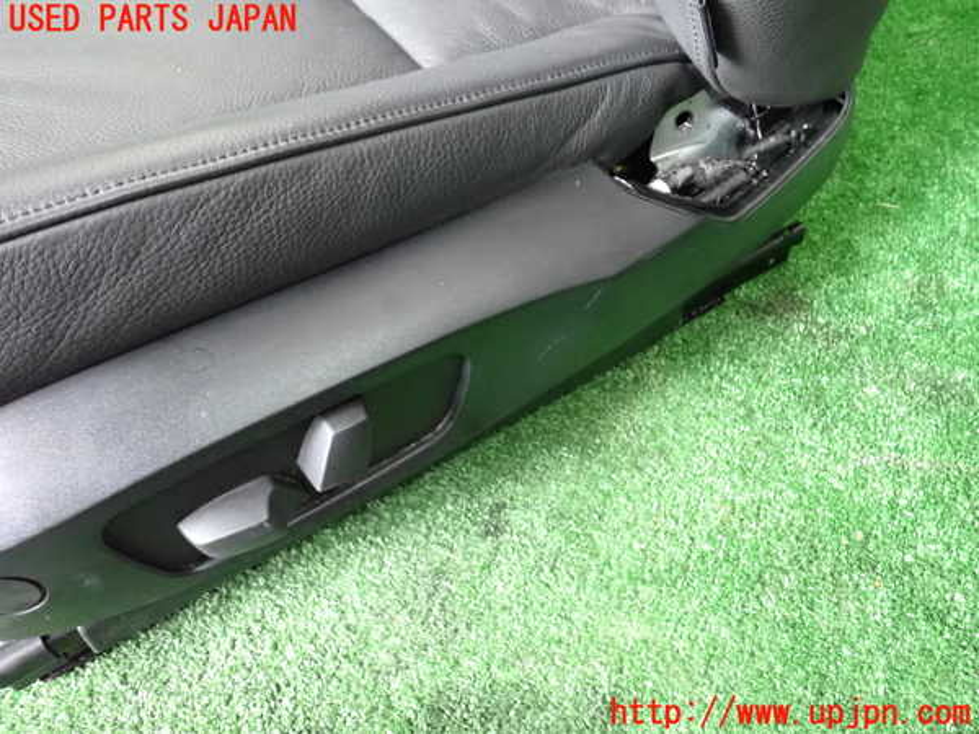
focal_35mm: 30
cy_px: 367
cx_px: 490
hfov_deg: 60.0
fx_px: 848
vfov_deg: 46.8
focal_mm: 5.4
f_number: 2.3
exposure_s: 1/100
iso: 2000
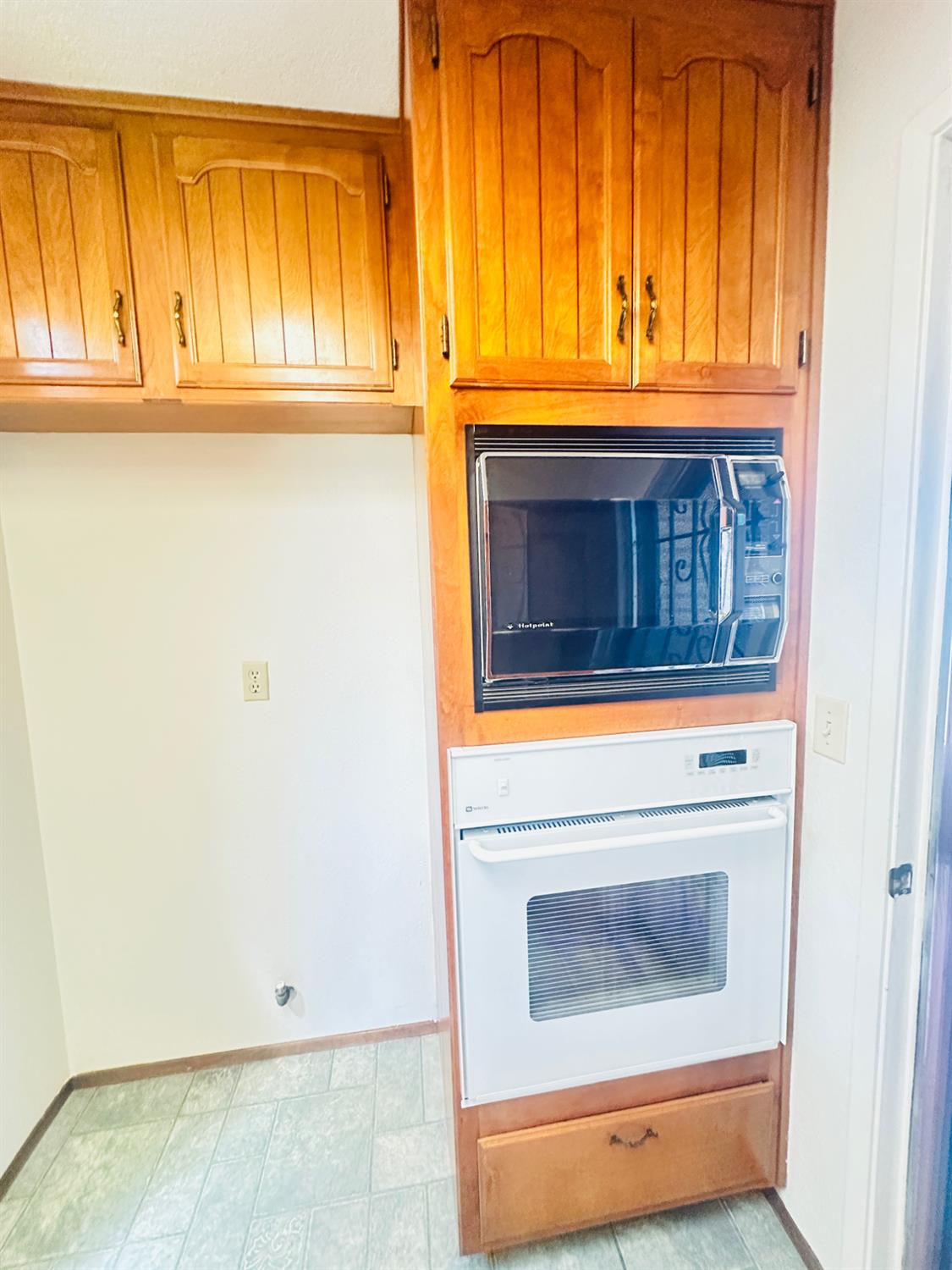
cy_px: 635
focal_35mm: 14
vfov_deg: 102.1
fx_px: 513
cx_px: 476
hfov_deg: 85.7
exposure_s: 1/60
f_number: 2.2
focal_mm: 2.22
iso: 800
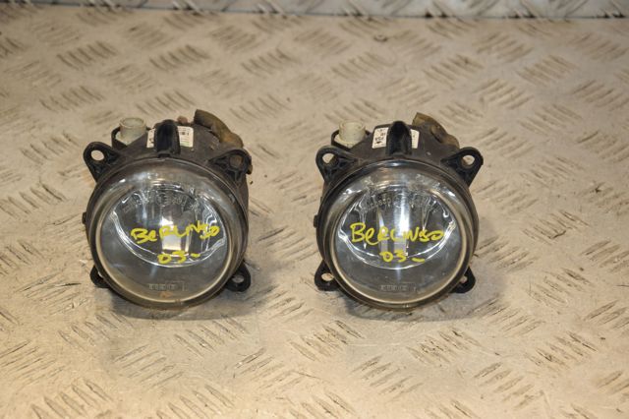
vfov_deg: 13.0
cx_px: 314
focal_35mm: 105
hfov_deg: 19.5
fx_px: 1834
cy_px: 210
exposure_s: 1/200
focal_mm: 70
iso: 800
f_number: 7.1
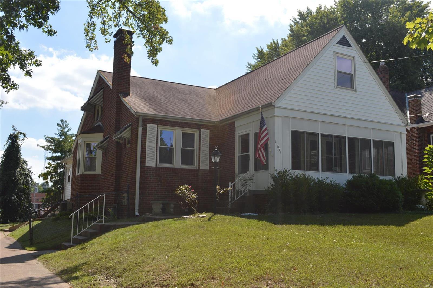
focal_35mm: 36
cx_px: 216
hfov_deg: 53.2
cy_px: 144
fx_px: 433
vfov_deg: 36.8
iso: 100
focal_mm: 24
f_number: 9
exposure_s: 1/200
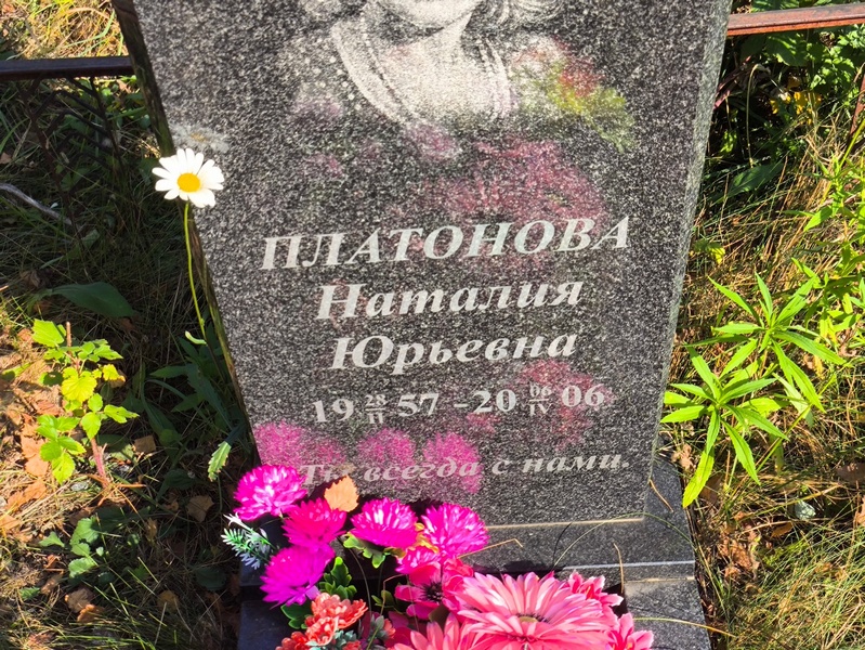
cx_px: 432
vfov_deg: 29.1
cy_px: 325
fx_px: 1250
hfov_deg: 38.2
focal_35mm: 50
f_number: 1.7
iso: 50
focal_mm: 4.71
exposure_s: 1/791
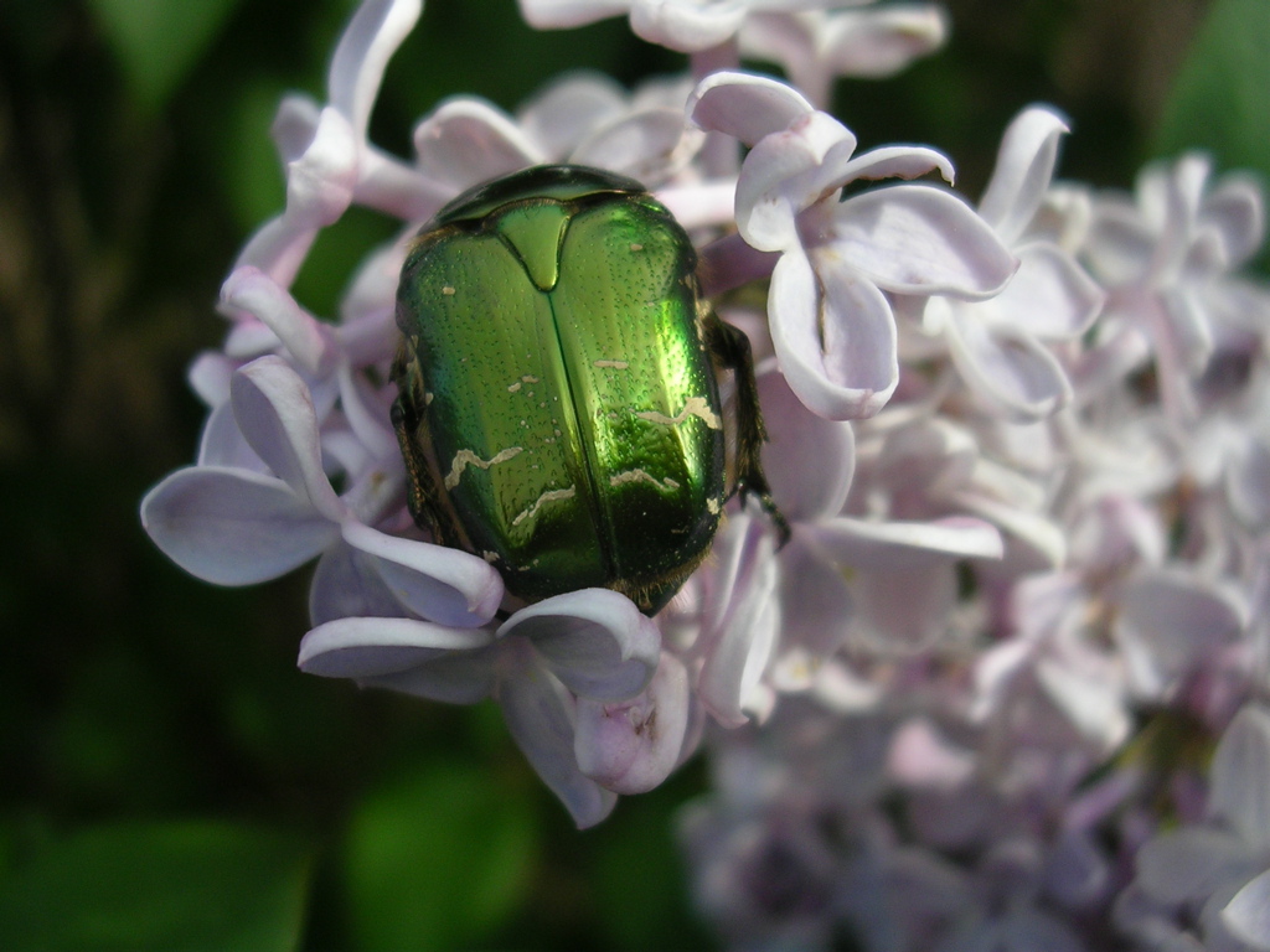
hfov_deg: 49.0
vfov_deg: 37.7
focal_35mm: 38
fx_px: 1394
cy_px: 476
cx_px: 635
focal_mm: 5.8
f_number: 2.8
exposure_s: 1/571
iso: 50
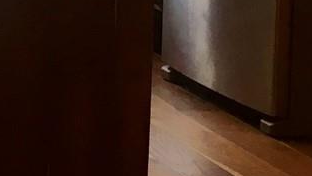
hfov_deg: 11.9
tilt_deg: -2.8
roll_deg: -1.7
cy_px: -164
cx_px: -309
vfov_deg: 7.3
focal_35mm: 162
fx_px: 1341
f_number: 2.2
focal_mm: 4.15
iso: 25
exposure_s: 1/30
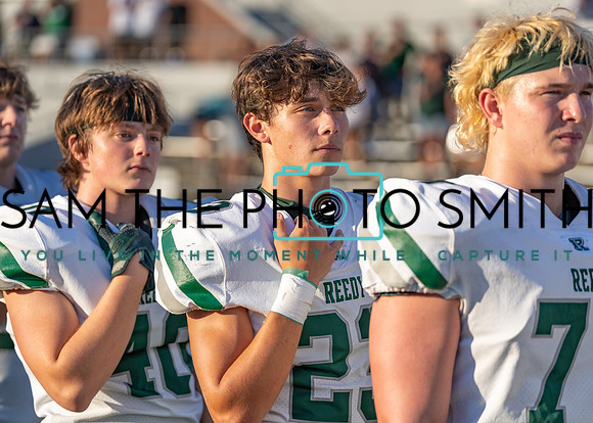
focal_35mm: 124
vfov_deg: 11.6
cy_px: 212
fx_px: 2082
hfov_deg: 16.2
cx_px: 296
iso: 100
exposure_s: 1/1600
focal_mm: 118
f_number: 2.8
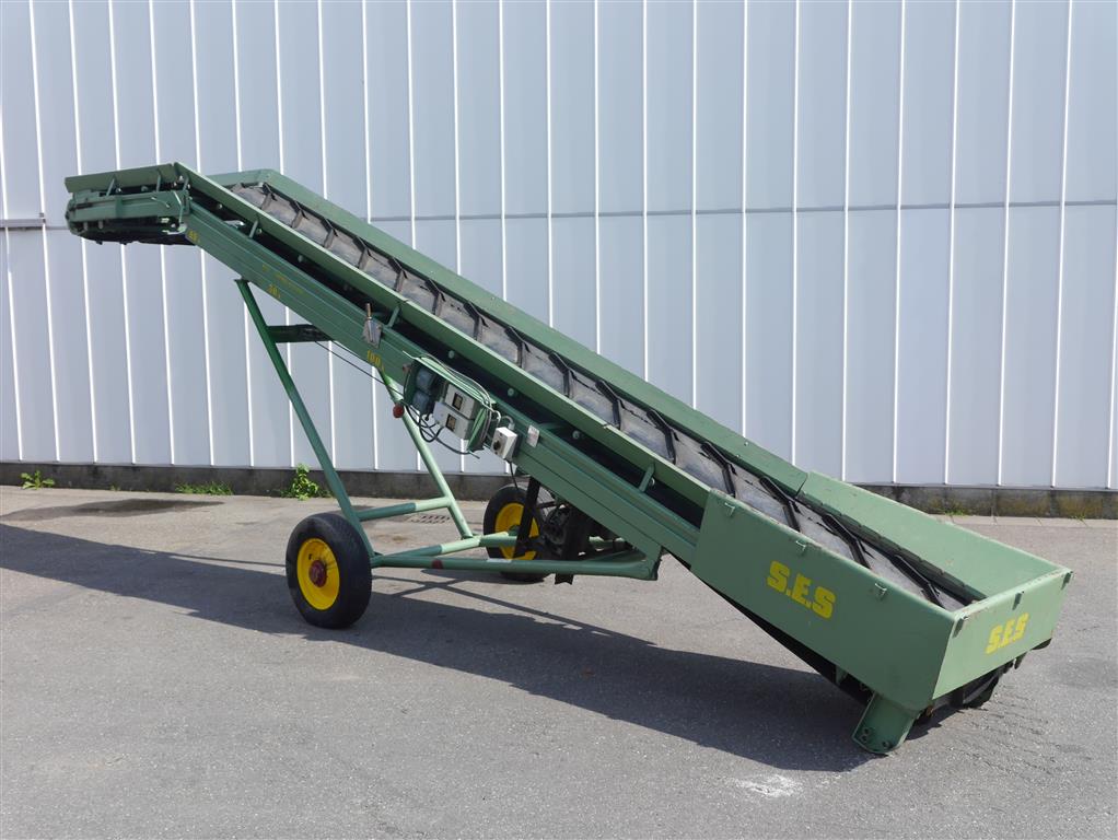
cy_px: 420
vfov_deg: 37.8
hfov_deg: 48.9
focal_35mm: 38
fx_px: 1228
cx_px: 559
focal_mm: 19
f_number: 7.1
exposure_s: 1/320
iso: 160
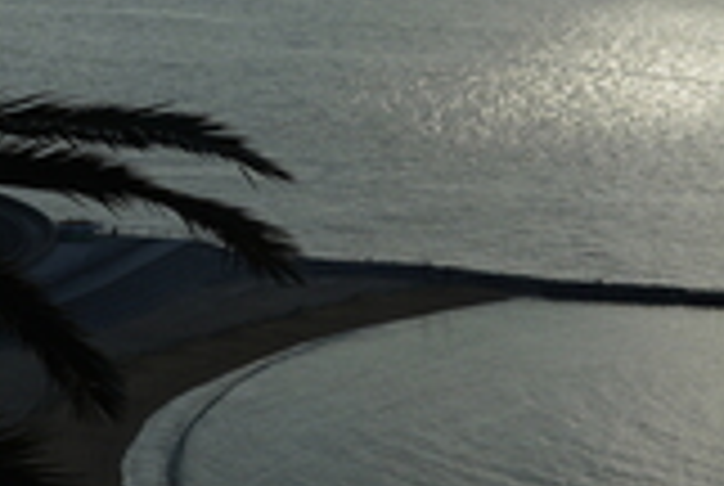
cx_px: 571
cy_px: -333
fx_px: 3445
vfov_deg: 7.8
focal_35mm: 171
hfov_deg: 12.0
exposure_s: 1/1000
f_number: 8
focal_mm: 46
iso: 100
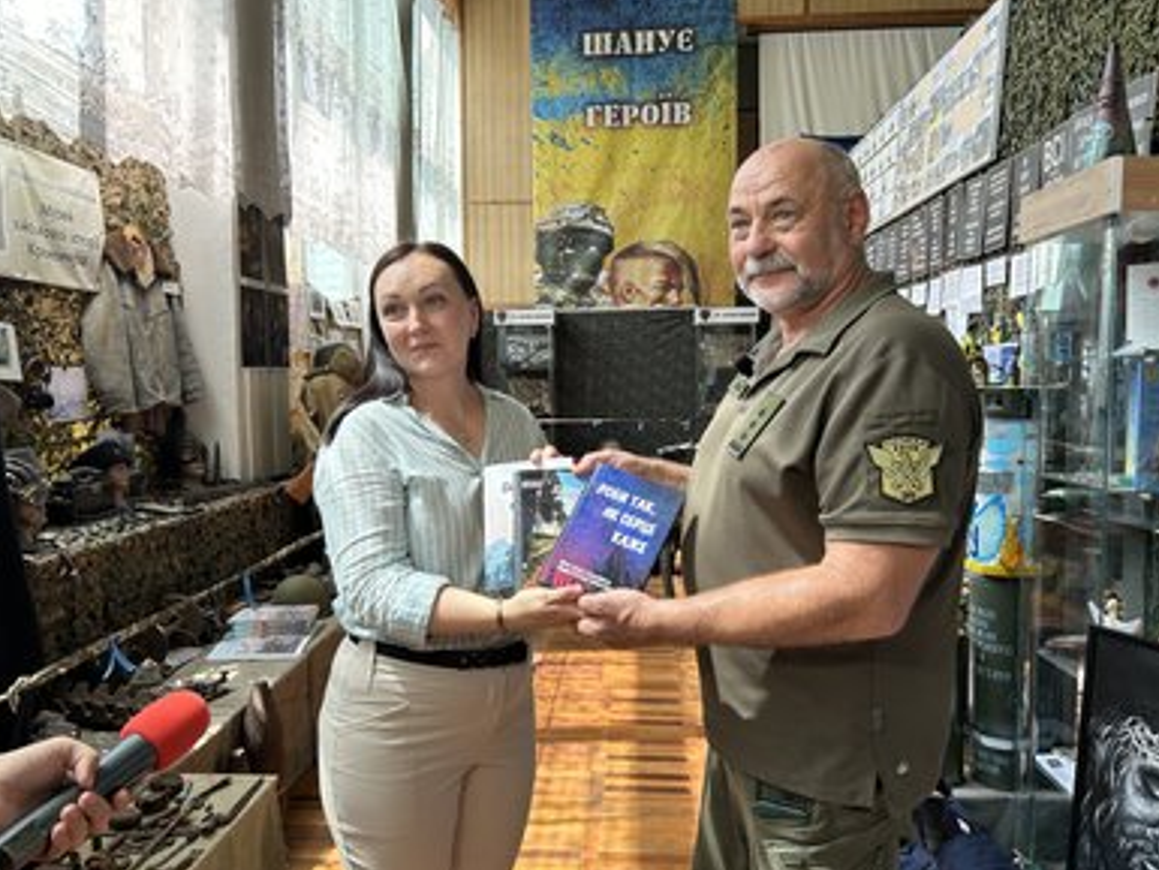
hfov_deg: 65.3
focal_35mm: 27
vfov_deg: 51.4
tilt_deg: -4.4
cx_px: 578
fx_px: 904
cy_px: 427
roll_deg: -0.4
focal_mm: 5.7
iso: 50
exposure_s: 1/166
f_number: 1.5
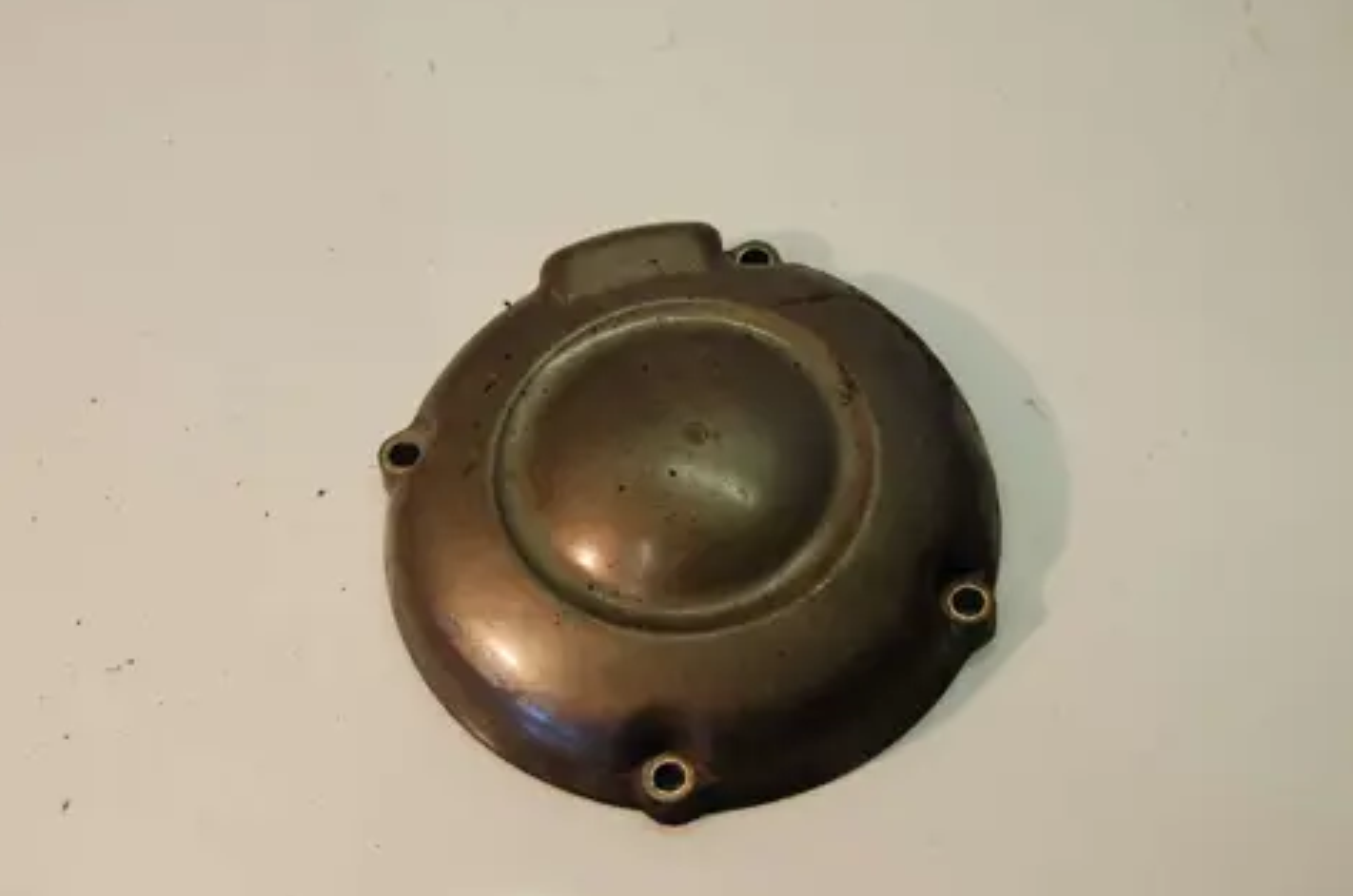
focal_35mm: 79
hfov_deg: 25.7
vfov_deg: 17.2
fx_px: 2963
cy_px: 465
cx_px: 584
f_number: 5.3
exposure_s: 1/60
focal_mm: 46
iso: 400
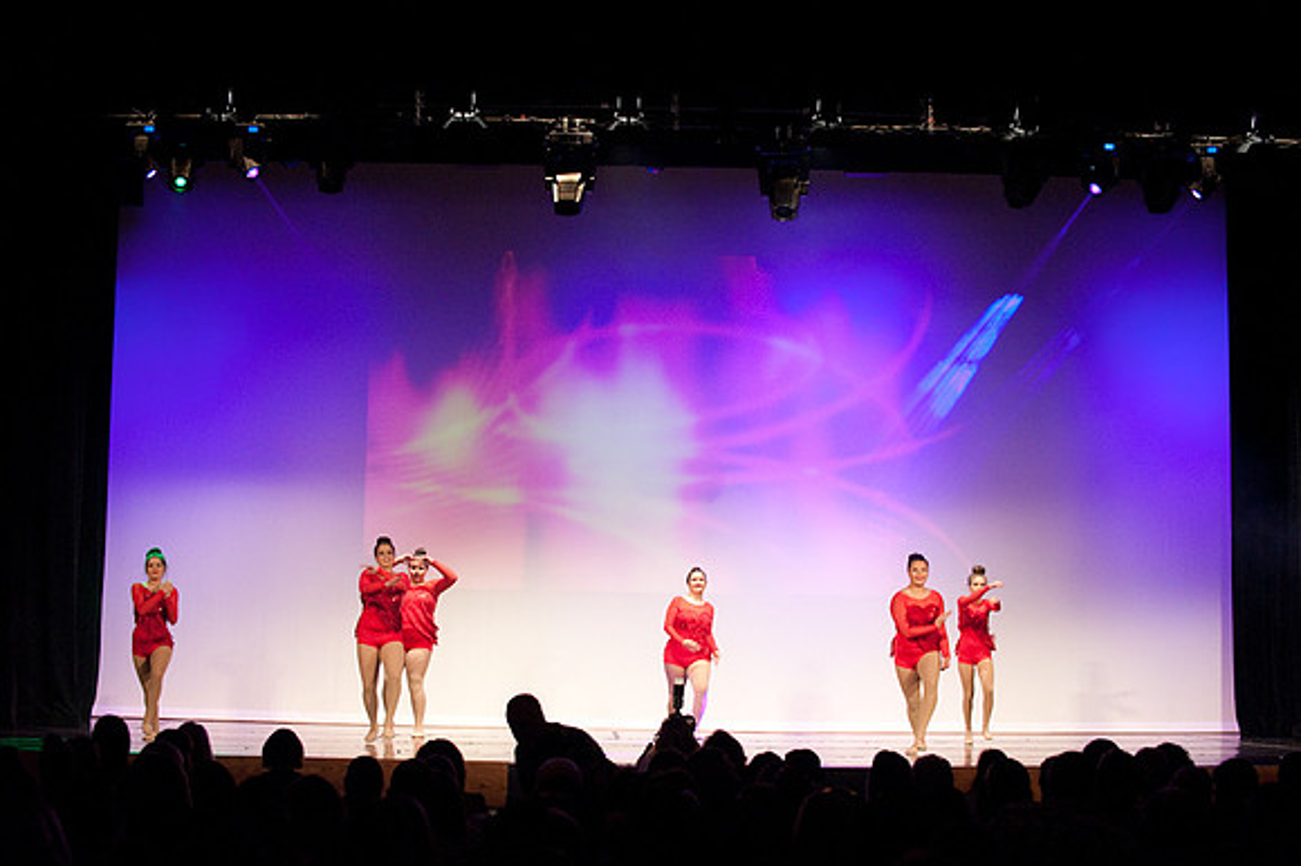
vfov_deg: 19.4
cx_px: 650
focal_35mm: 70
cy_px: 433
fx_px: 2528
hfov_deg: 28.9
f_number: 4
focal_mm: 70
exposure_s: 1/200
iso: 3200
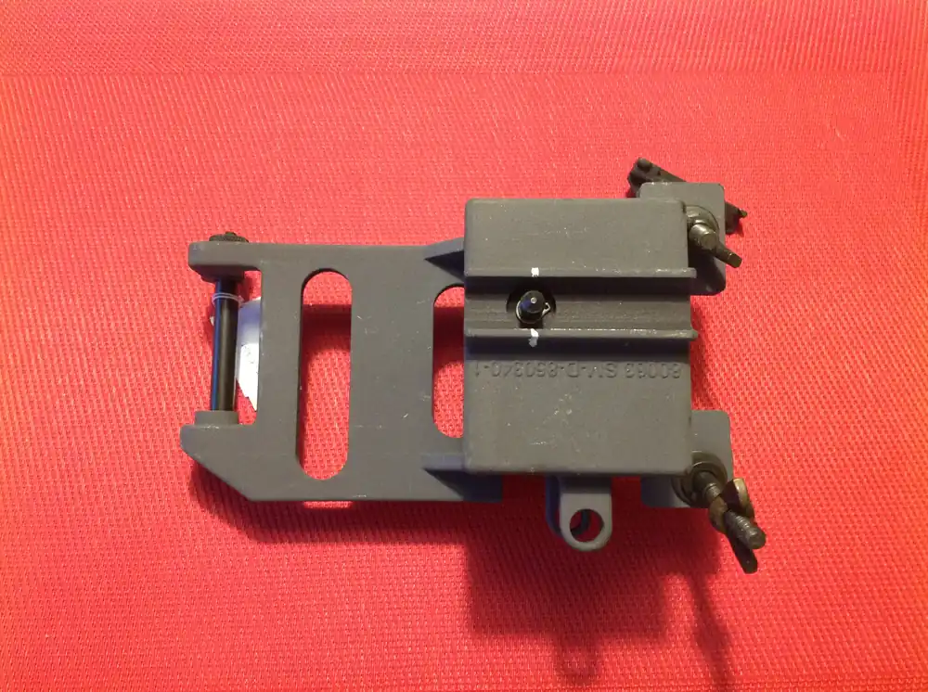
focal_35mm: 35
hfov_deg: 52.7
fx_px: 936
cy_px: 346
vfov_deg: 40.6
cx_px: 464
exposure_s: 1/15
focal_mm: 4.28
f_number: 2.4
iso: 250
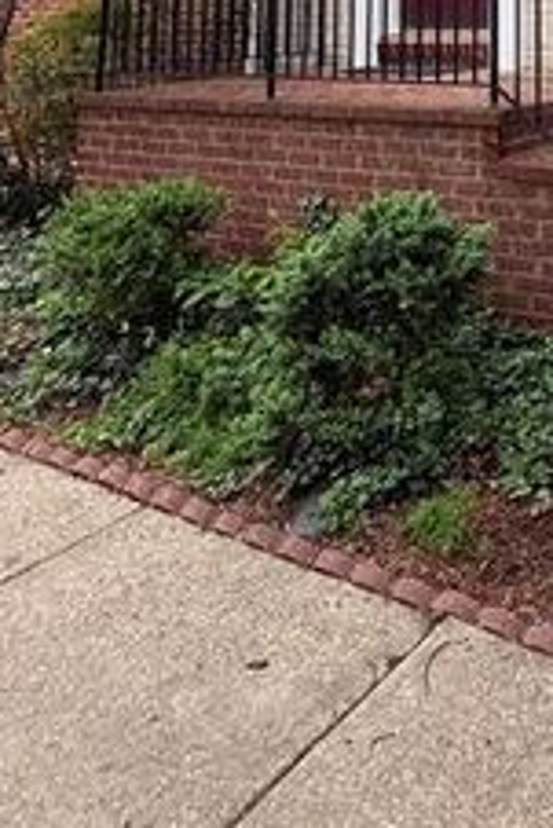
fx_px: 989
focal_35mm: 43
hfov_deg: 27.7
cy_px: -141
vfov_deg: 36.3
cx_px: 652
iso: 80
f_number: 2.2
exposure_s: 1/99
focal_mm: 2.22
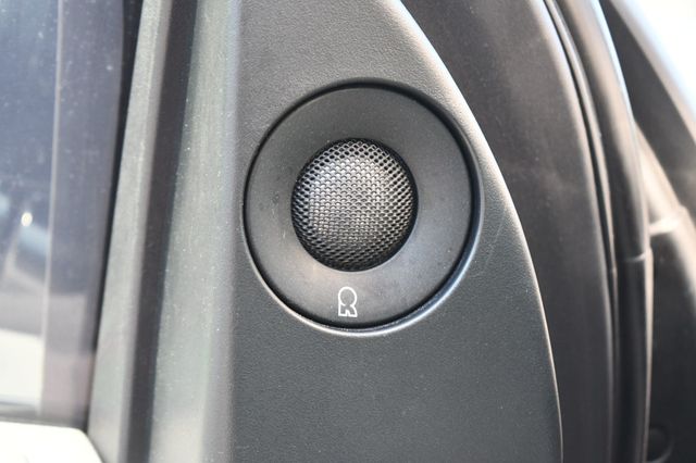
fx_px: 1584
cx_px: 348
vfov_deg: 16.6
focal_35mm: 82
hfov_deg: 24.8
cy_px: 232
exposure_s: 1/125
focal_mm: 55
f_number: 5.6
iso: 1400
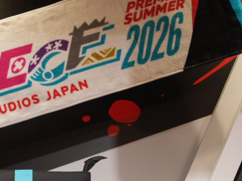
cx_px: -40
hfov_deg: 9.2
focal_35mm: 213
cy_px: 177
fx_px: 1488
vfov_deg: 6.9
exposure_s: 1/100
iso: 800
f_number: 4.5
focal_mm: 85
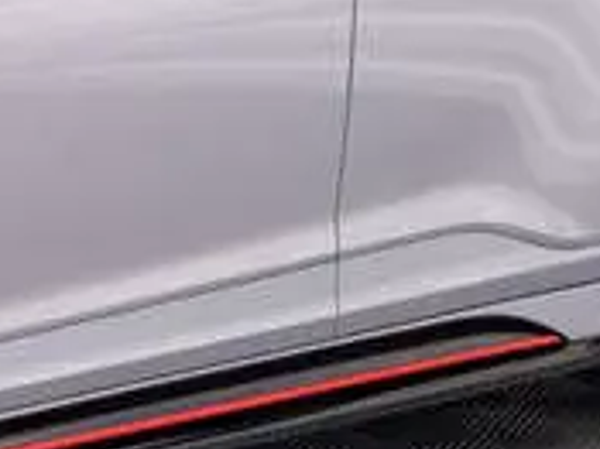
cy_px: 159
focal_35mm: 192
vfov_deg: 7.7
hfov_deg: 10.1
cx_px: -127
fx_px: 3326
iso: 1000
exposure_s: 1/100
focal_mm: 35
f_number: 2.8
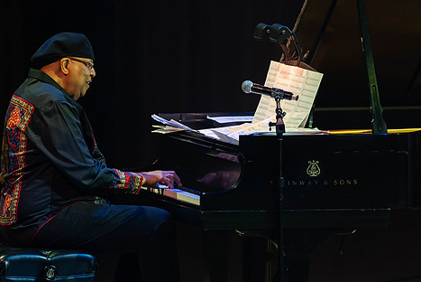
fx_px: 8015
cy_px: 149
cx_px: 263
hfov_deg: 3.0
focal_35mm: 685
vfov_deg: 2.0
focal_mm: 400
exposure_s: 1/160
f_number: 5.6
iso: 2500
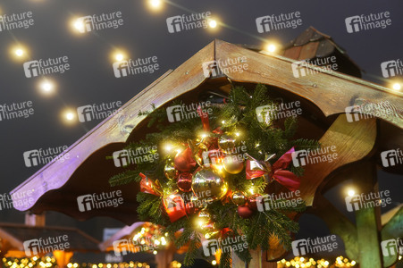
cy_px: 134
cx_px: 202
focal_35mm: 45
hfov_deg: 43.6
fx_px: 503
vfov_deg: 29.8
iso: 640
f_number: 2
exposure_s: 1/50
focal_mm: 30
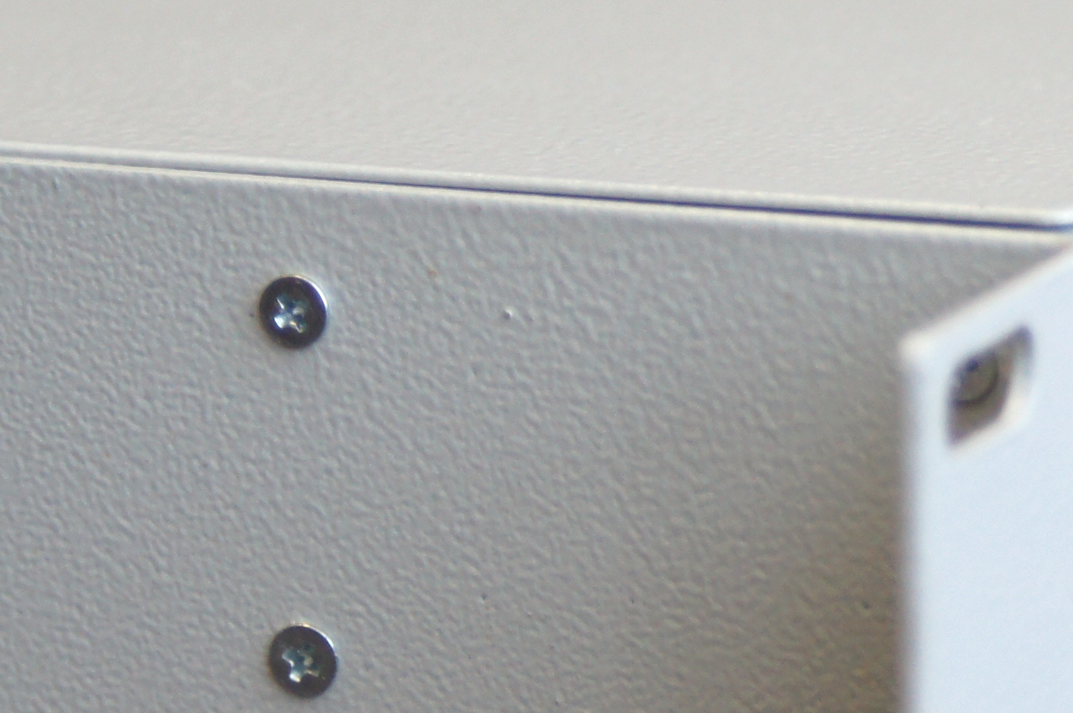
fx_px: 7742
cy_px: 423
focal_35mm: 260
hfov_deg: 7.9
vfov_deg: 5.3
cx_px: 1243
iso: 640
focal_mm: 60
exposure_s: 1/100
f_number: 4.5
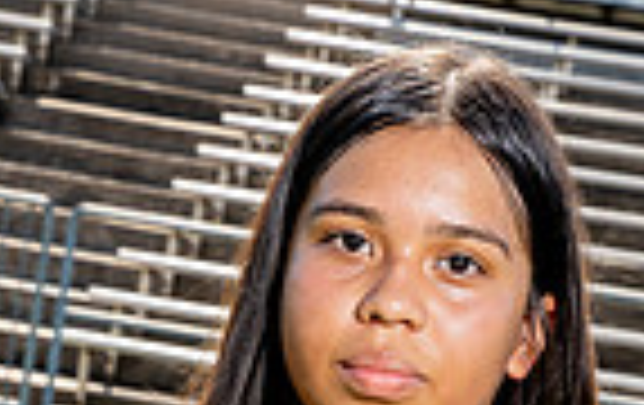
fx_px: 3939
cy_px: 932
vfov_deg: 5.7
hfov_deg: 9.3
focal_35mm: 224
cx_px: 212
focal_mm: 70
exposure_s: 1/250
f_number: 11
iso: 320
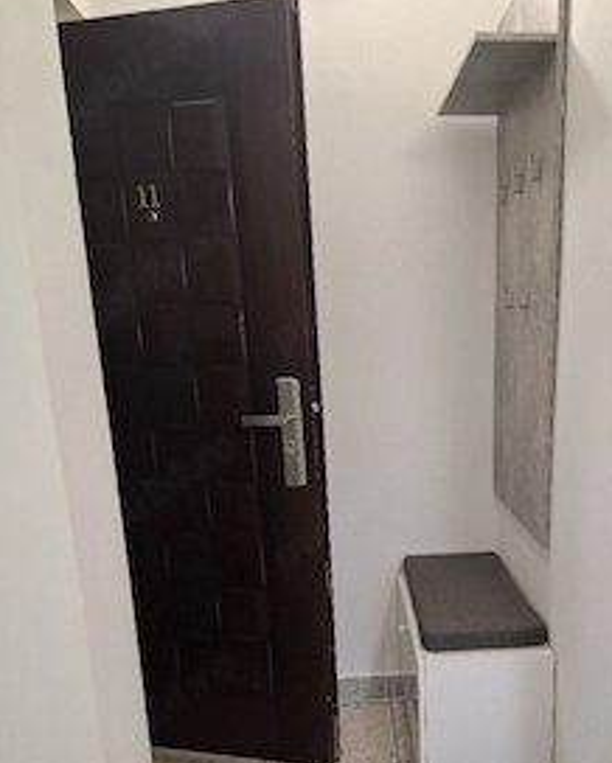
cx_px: 418
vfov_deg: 52.6
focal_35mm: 33
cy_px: 536
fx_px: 746
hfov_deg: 43.8
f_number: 1.8
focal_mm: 5.54
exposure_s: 1/100
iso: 200
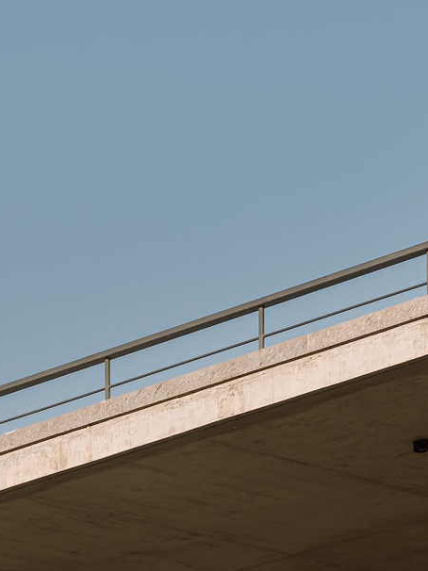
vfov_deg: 9.2
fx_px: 3415
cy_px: 963
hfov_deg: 7.1
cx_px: -187
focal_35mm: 207
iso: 100
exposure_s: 1/20
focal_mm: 60
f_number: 10
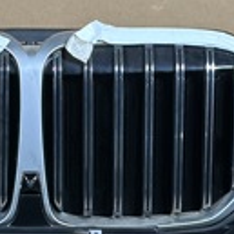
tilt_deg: -22.0
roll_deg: -0.2
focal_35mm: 210
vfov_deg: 8.3
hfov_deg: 8.3
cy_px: 186
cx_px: 44
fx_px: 1606
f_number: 1.78
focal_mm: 6.86
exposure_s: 1/50
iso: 320
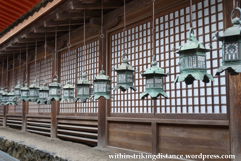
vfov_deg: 30.2
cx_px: 118
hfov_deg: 44.0
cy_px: 81
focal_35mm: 45
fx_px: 298
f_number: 4
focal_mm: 29
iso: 200
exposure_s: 1/60
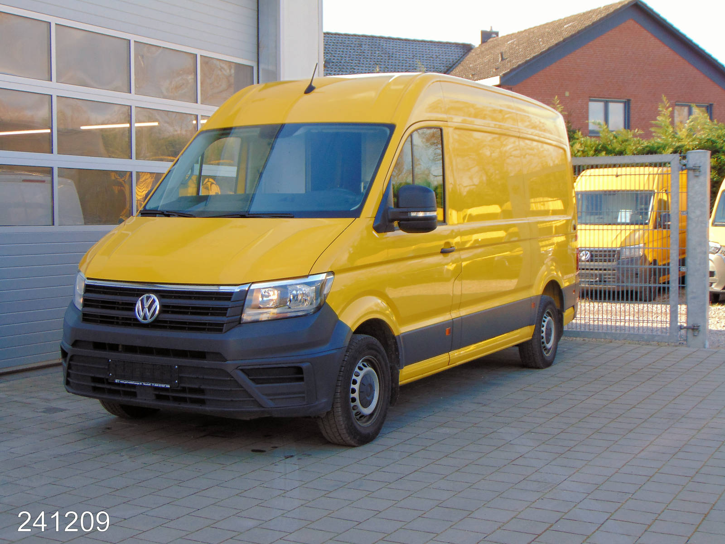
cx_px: 362
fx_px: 1047
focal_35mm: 50
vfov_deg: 29.1
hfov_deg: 38.2
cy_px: 272
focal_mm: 9
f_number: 3.5
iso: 80
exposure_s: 1/160
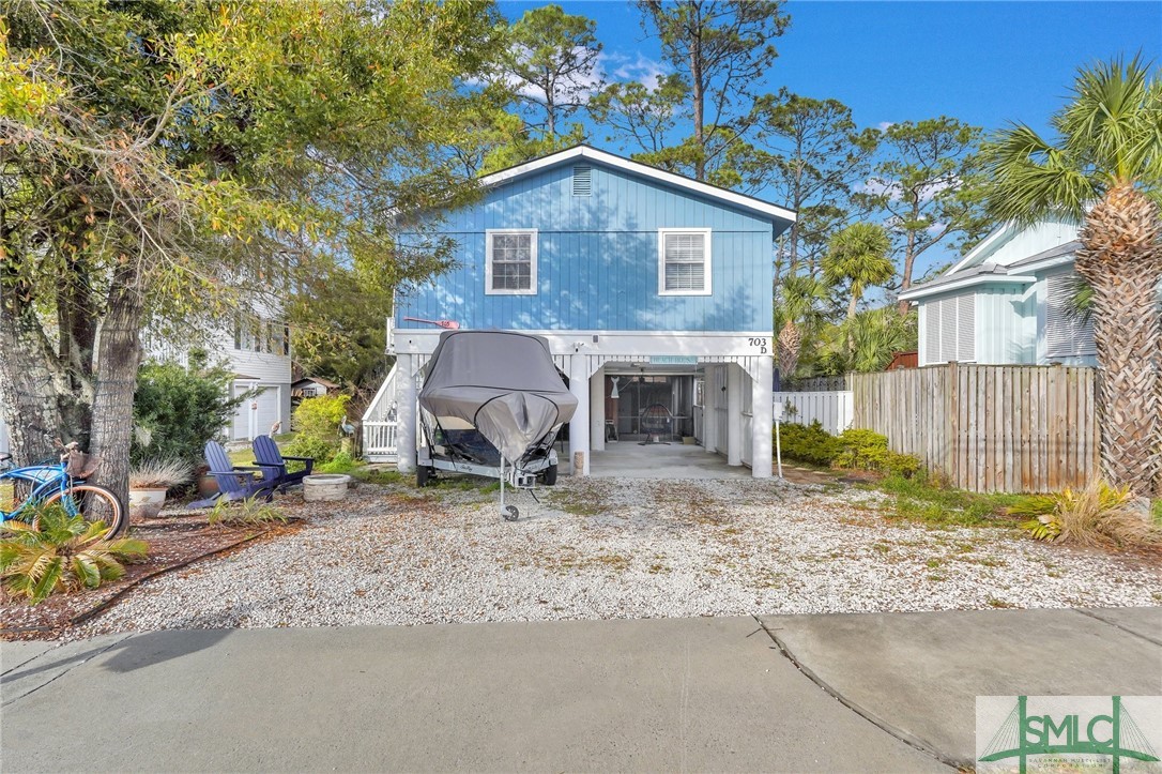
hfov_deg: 91.6
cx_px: 581
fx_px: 565
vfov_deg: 68.8
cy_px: 387
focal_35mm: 18
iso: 320
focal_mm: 17.5
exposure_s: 1/800
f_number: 9
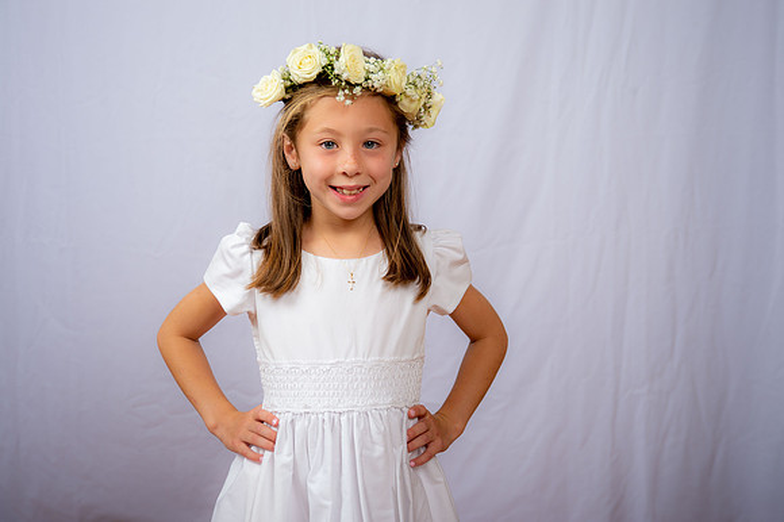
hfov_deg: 32.4
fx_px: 1349
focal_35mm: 62
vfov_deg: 21.9
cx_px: 392
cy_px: 261
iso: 250
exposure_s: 1/160
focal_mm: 62
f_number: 6.3
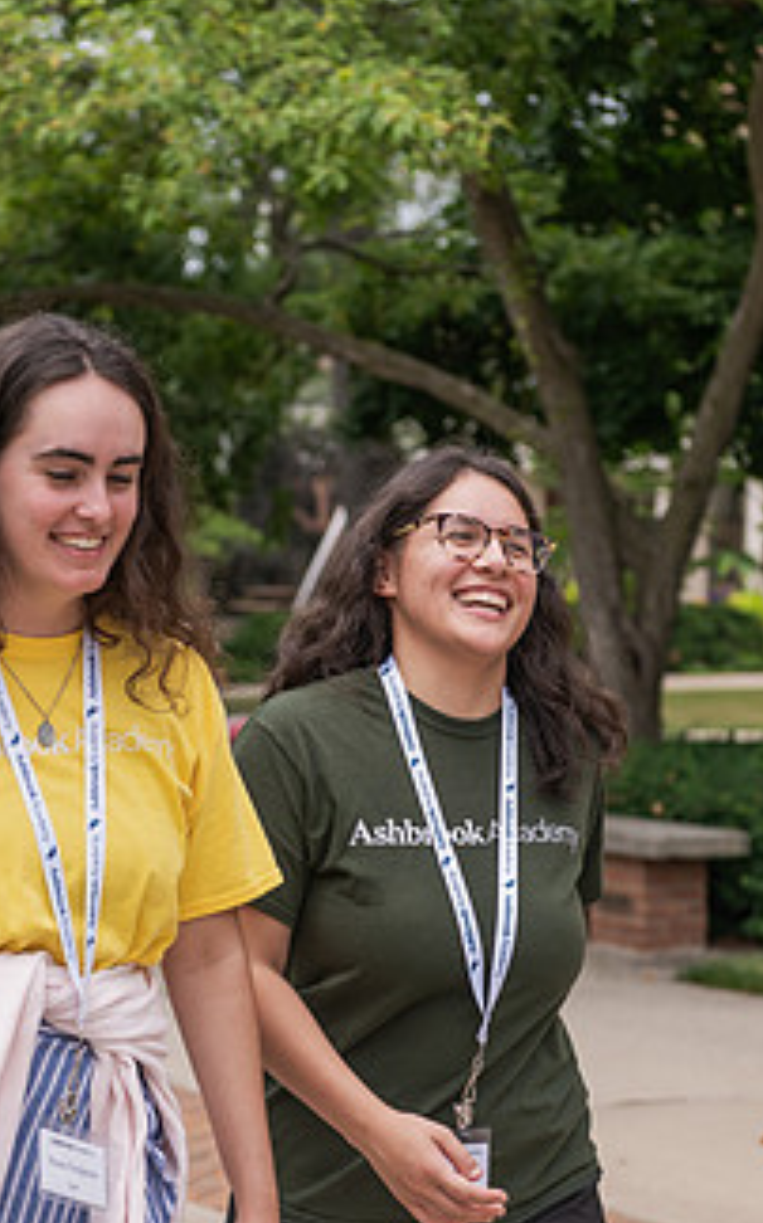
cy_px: 602
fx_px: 3533
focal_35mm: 106
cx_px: 242
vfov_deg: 19.7
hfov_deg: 12.3
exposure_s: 1/1000
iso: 160
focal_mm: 58
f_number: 3.5
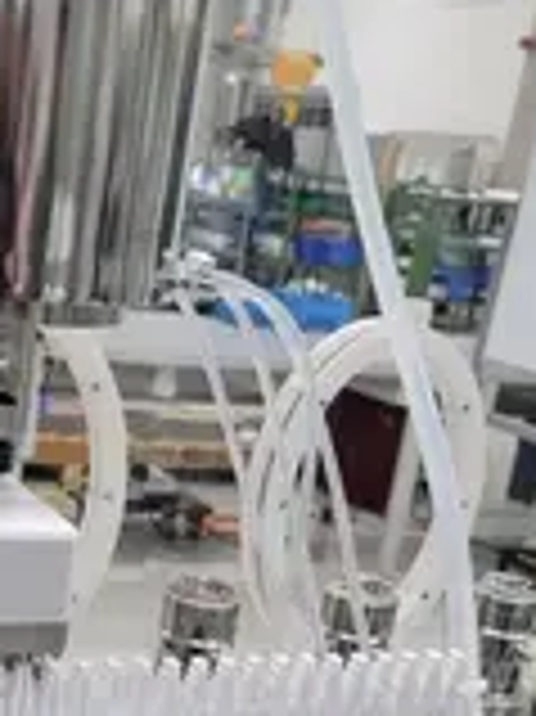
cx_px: 81
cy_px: 662
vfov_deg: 29.3
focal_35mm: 63
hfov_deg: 22.8
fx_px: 1302
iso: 250
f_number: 1.8
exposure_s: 1/120
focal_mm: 7
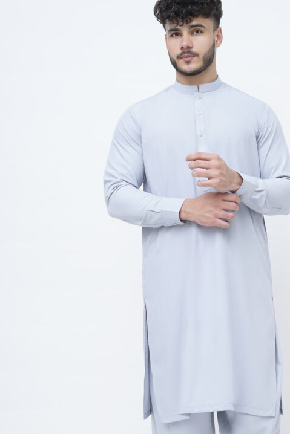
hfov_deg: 18.6
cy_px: 281
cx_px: 203
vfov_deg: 27.6
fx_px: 882
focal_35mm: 73
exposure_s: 1/125
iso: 100
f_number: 4
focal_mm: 50
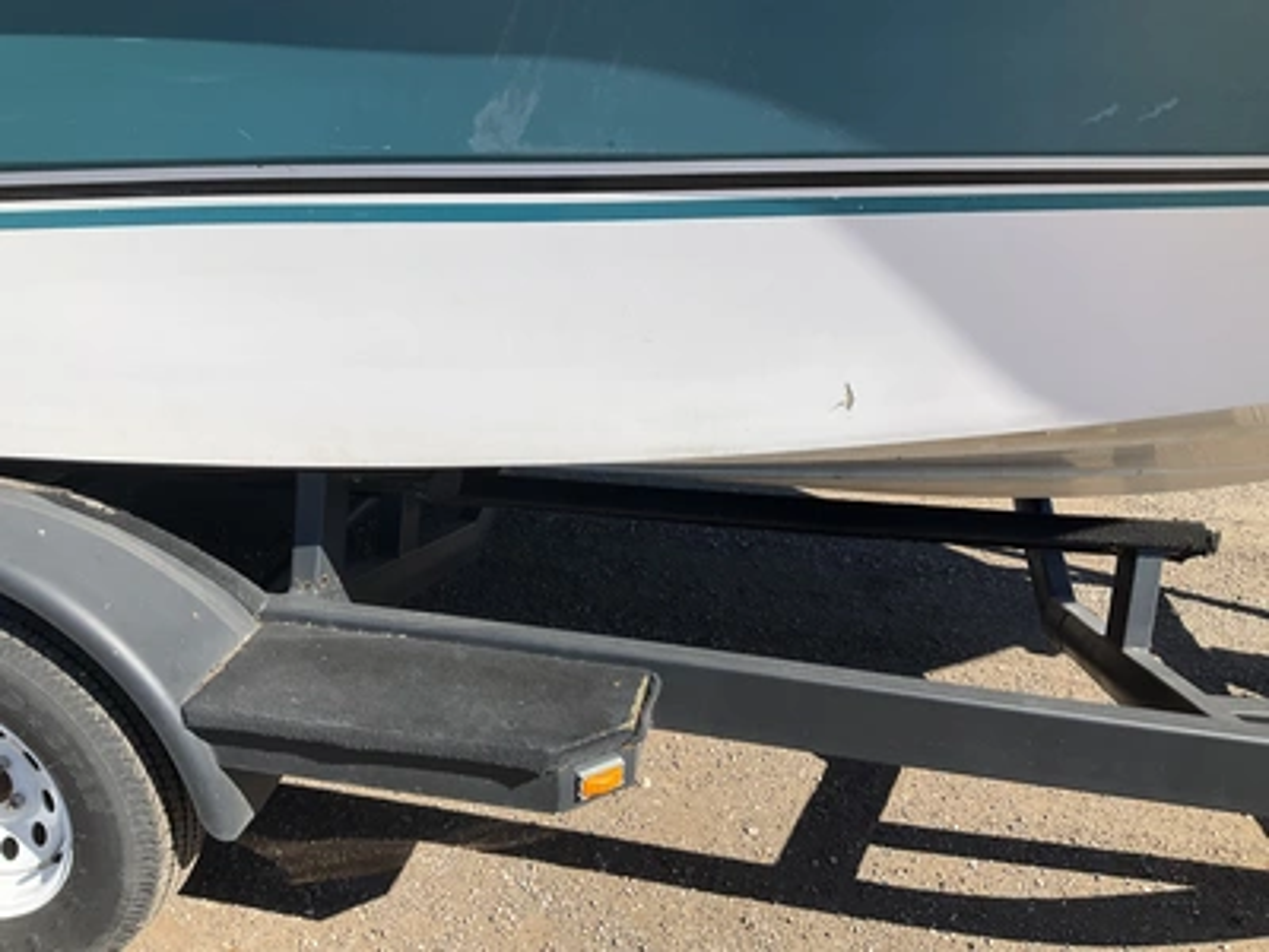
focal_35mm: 29
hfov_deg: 61.7
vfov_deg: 48.2
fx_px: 1063
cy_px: 476
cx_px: 634
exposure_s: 1/1534
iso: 25
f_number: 1.8
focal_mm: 3
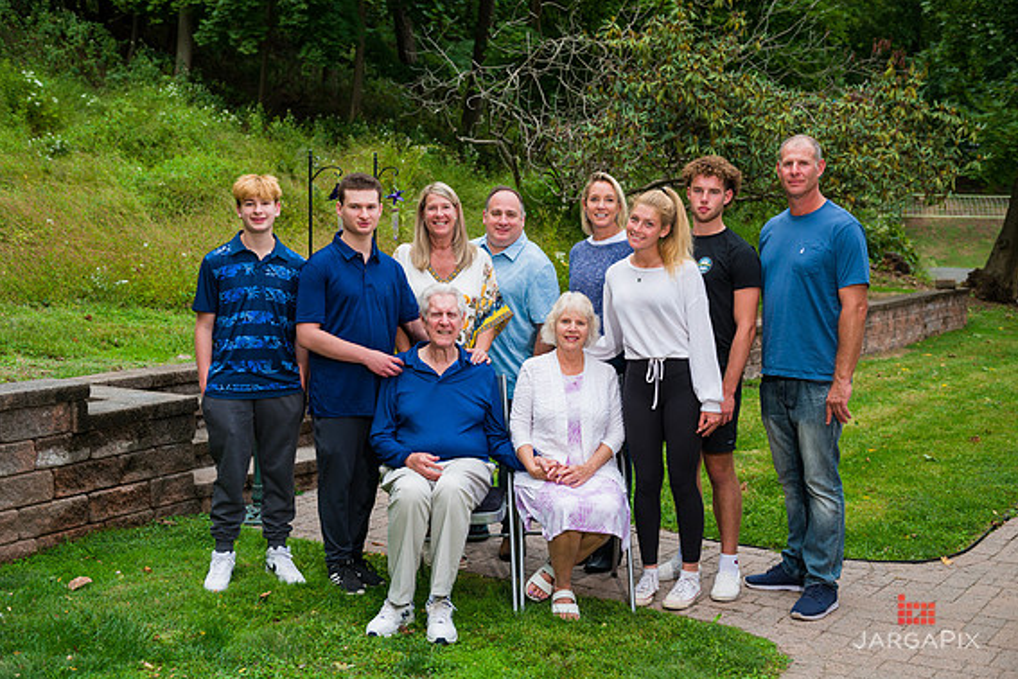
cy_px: 341
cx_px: 505
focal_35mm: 45
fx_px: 1272
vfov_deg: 29.9
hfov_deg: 43.6
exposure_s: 1/500
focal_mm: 44
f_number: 5
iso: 200
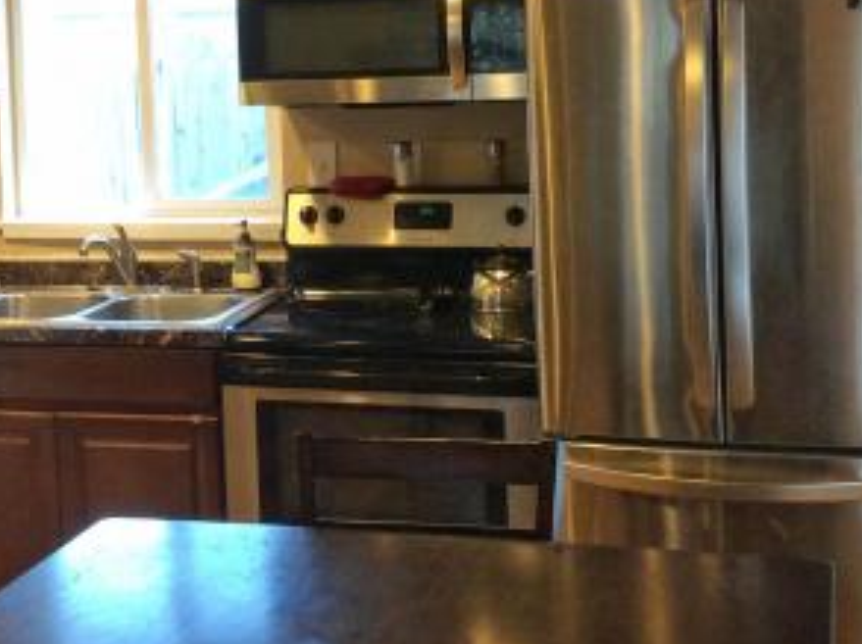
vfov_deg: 20.8
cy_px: 153
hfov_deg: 27.3
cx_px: 171
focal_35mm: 70
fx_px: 1741
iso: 125
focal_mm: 3.3
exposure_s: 1/24
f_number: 2.4
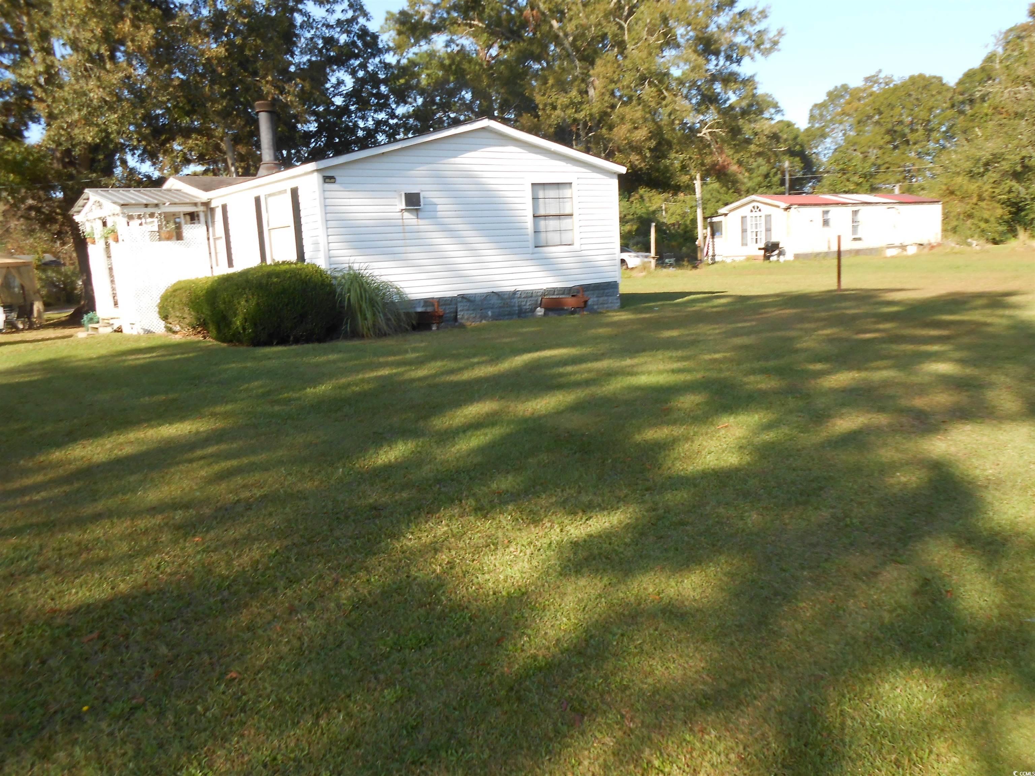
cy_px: 388
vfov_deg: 46.8
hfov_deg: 60.0
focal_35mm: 30
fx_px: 897
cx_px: 518
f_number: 3.8
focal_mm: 5.3
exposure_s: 1/250
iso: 80
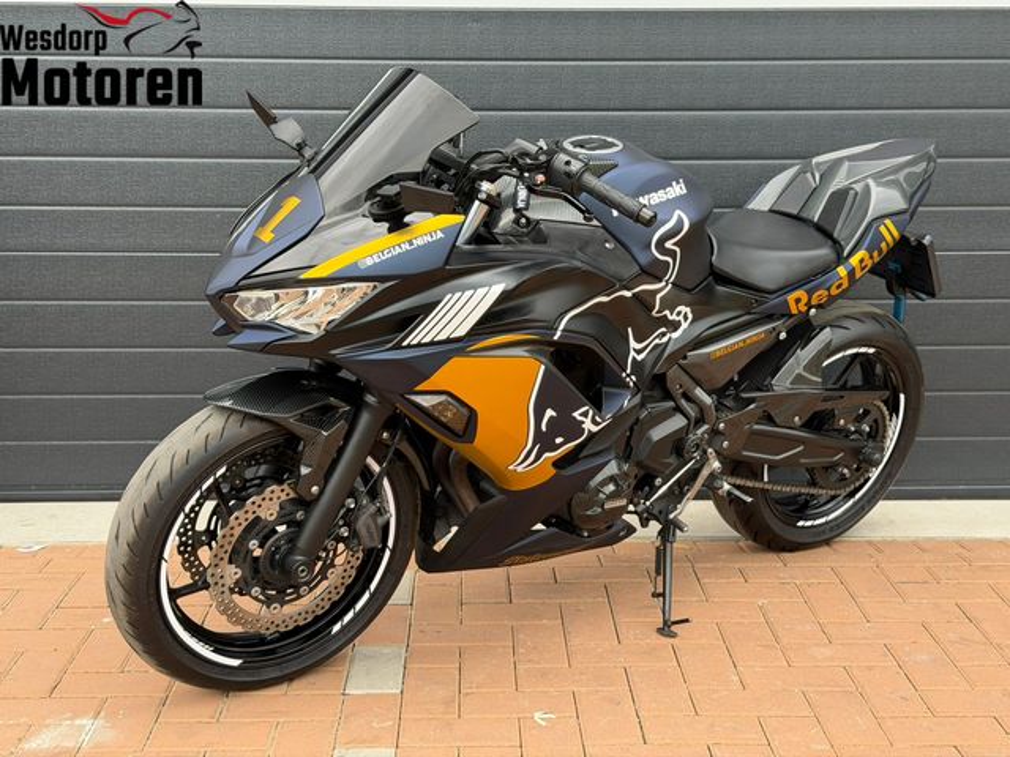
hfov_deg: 39.7
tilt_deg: -11.2
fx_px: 1401
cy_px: 378
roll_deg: -0.3
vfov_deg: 30.3
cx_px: 505
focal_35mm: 48
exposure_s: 1/778
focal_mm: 6.76
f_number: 1.78
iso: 80
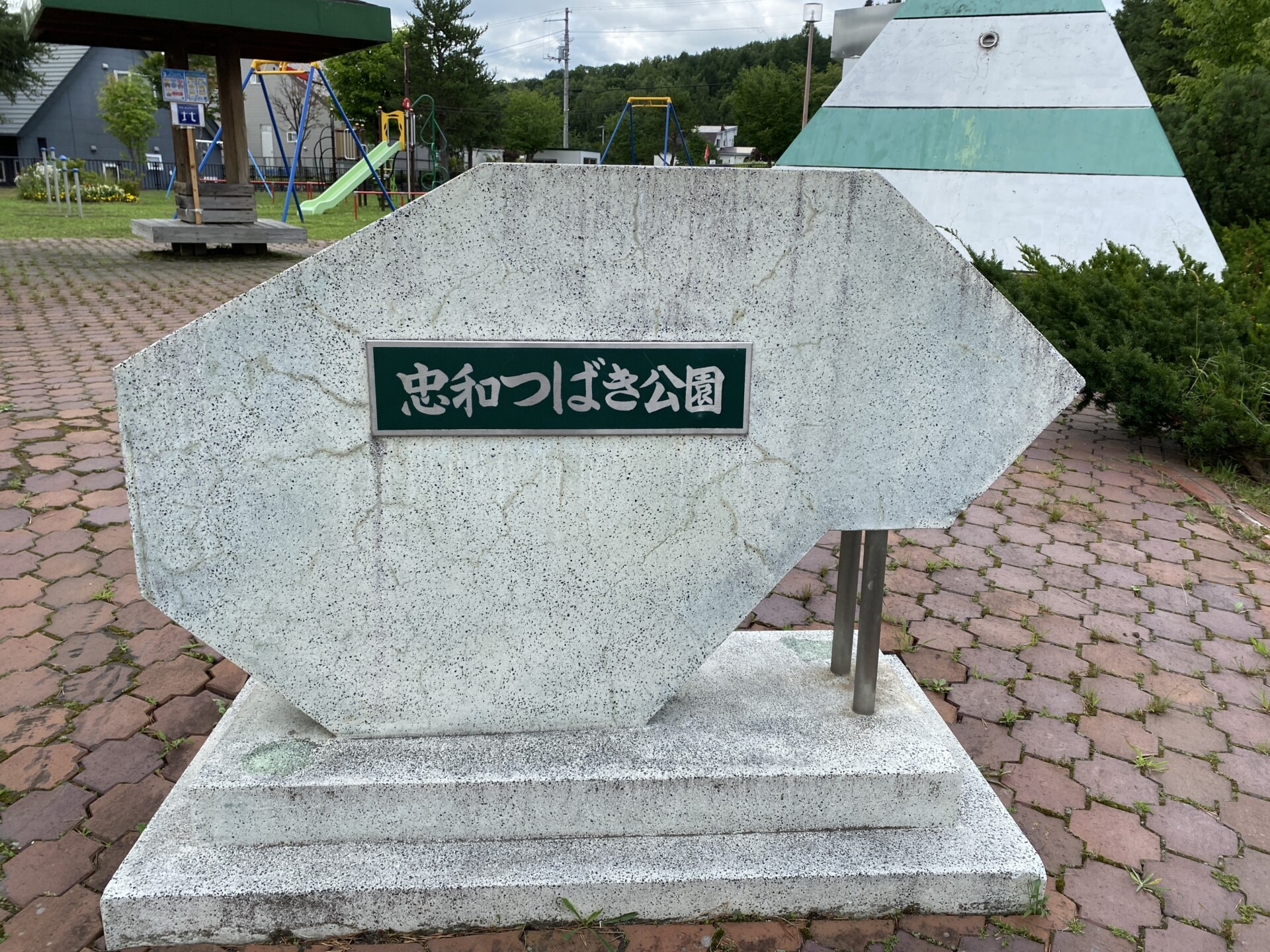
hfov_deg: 67.3
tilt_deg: -16.5
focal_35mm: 26
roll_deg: +1.0
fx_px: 954
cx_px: 635
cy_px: 476
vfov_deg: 53.1
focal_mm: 4.25
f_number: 1.8
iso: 32
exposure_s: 1/949
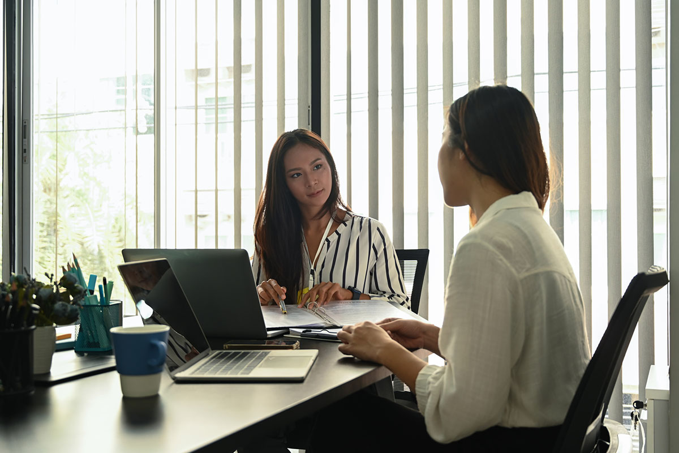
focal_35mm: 41
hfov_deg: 47.4
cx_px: 340
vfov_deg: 32.6
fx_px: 773
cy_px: 226
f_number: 4
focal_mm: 41
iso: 400
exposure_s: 1/125
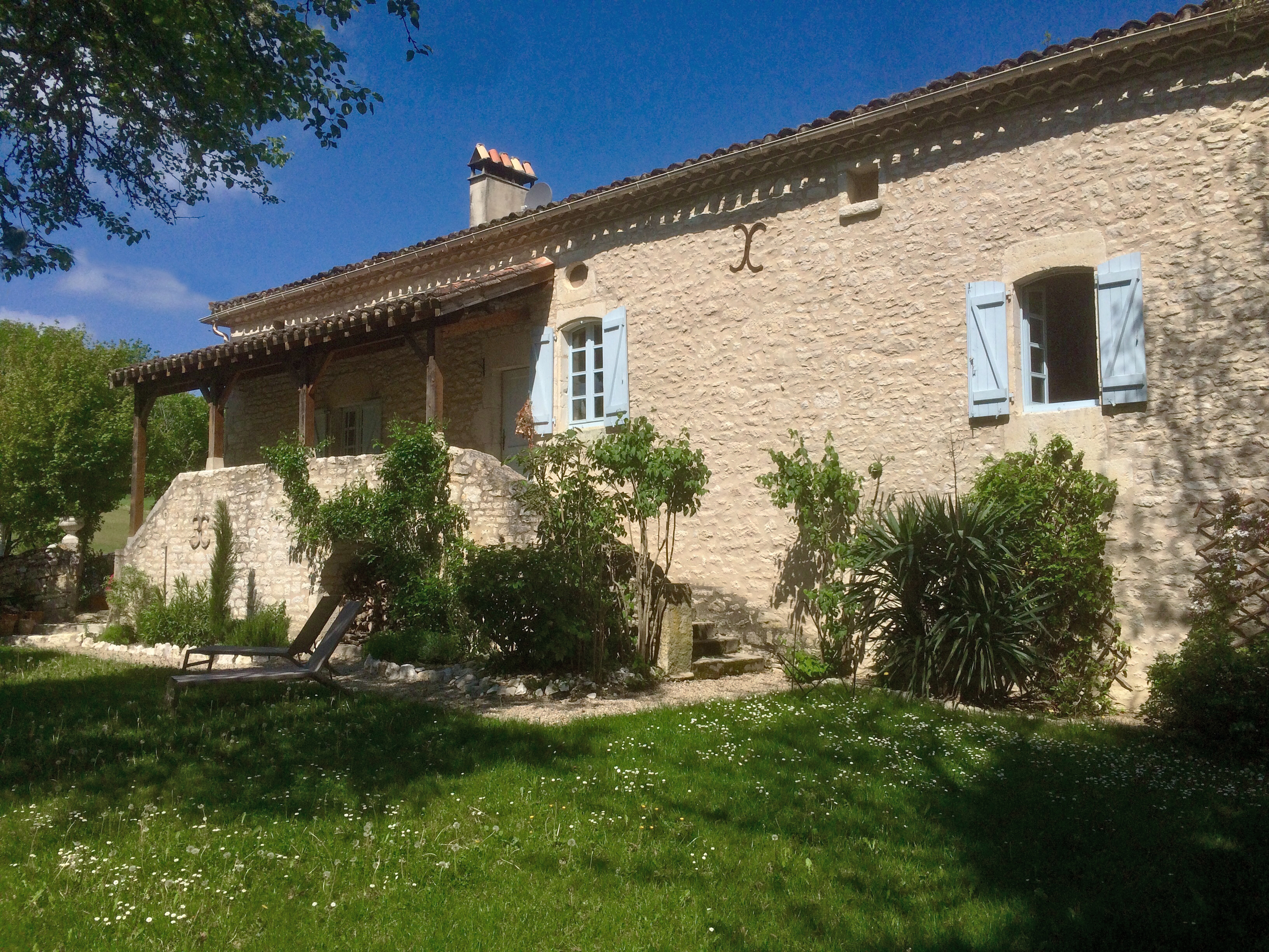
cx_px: 634
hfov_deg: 61.7
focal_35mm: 29
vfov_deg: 48.2
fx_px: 1063
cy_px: 476
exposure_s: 1/4566
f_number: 2.2
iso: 32
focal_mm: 4.15
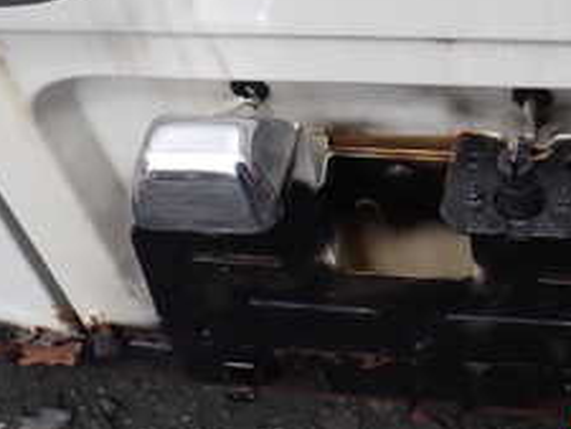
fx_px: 1320
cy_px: -99
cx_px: 386
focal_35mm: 80
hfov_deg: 24.3
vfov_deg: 17.5
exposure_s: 1/640
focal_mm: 5.4
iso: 100
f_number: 3.2
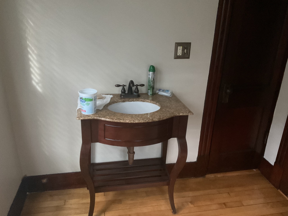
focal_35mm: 29
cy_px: 108
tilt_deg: -23.1
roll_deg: -1.6
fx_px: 241
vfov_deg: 48.2
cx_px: 144
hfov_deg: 61.7
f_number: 1.8
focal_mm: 3
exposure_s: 1/20
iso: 500
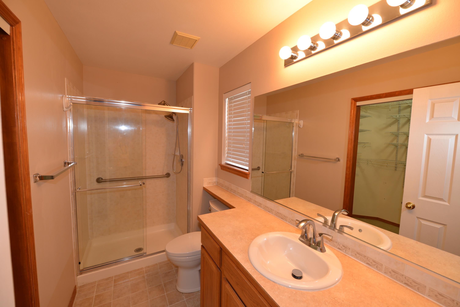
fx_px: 179
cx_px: 230
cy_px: 154
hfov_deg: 104.2
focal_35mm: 14
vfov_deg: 81.3
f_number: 4
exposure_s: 1/60
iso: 250
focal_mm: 14
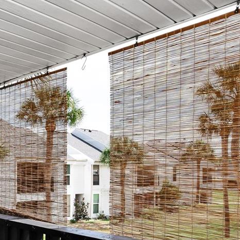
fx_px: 322
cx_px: 41
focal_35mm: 41
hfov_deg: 39.0
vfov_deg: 39.4
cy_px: 190
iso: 400
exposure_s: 1/200
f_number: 14
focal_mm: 14
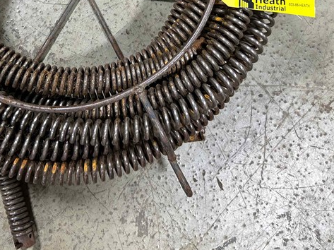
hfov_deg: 36.3
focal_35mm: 52
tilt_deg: -78.1
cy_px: -6
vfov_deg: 26.4
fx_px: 501
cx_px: 100
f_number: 1.78
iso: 160
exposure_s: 1/60
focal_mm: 6.86
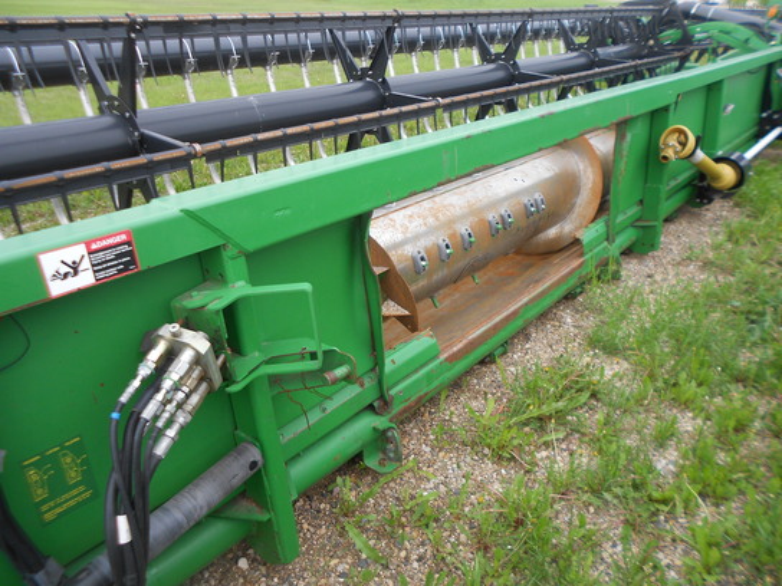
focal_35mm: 26
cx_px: 391
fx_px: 587
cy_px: 293
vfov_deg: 53.1
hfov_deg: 67.3
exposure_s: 1/60
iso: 80
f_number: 3.2
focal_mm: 4.6
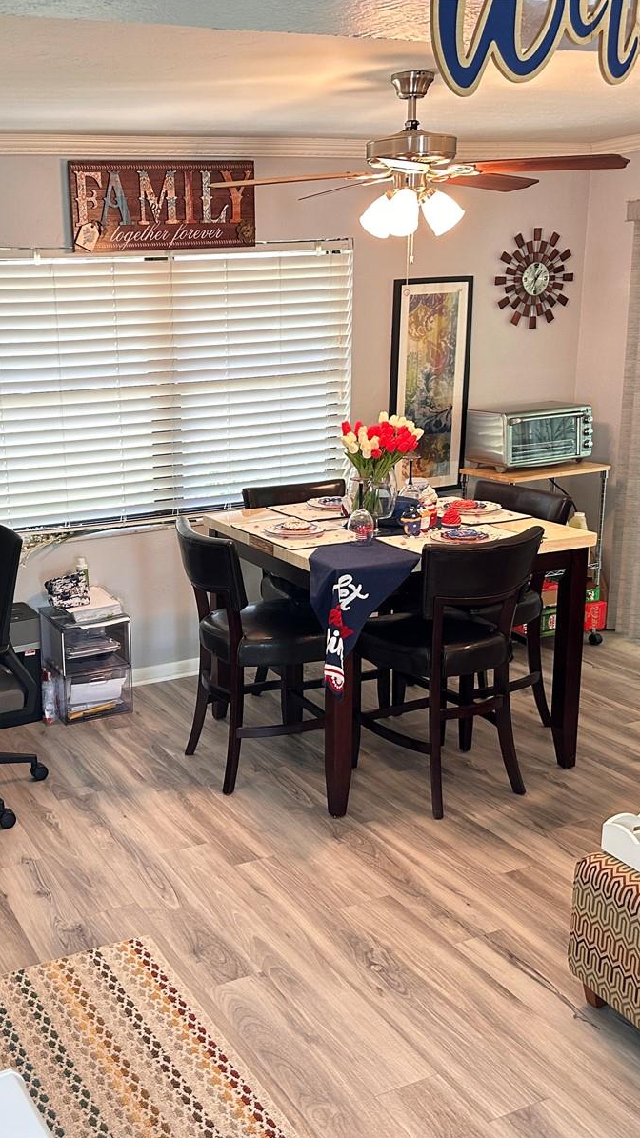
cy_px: 569
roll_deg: +1.8
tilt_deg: -14.1
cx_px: 135
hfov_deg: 32.8
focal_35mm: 35
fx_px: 1056
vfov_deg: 56.6
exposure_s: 1/60
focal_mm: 6.86
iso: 200
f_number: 1.78
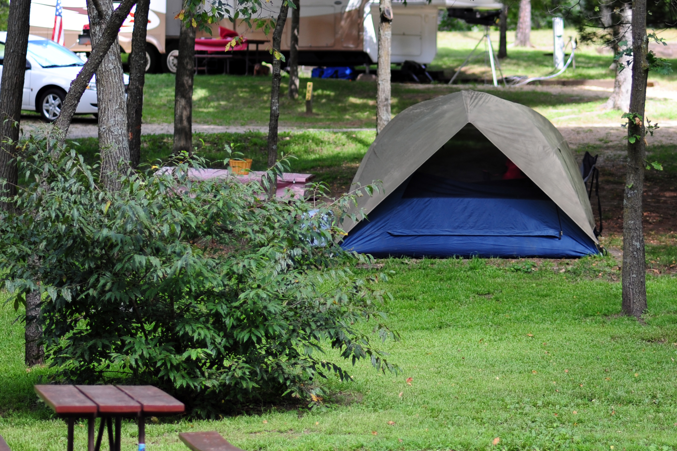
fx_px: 2651
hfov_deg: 14.5
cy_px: 209
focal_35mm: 141
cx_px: 498
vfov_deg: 9.7
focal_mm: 85
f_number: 1.8
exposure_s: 1/2000
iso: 200
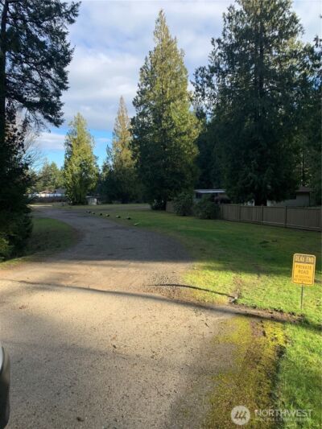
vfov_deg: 67.3
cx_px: 161
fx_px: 322
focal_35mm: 26
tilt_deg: -2.7
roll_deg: +0.6
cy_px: 214
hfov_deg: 53.1
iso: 25
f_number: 1.8
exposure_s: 1/594
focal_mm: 4.25
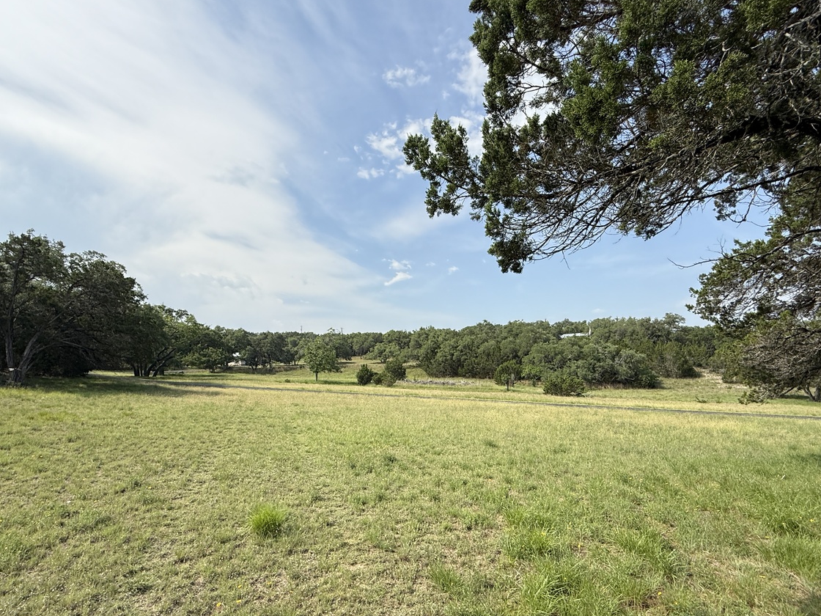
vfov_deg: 71.0
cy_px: 363
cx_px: 399
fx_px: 427
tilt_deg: +1.7
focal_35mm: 18
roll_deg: +0.2
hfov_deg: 87.7
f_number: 2.2
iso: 50
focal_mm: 2.22
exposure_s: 1/2237
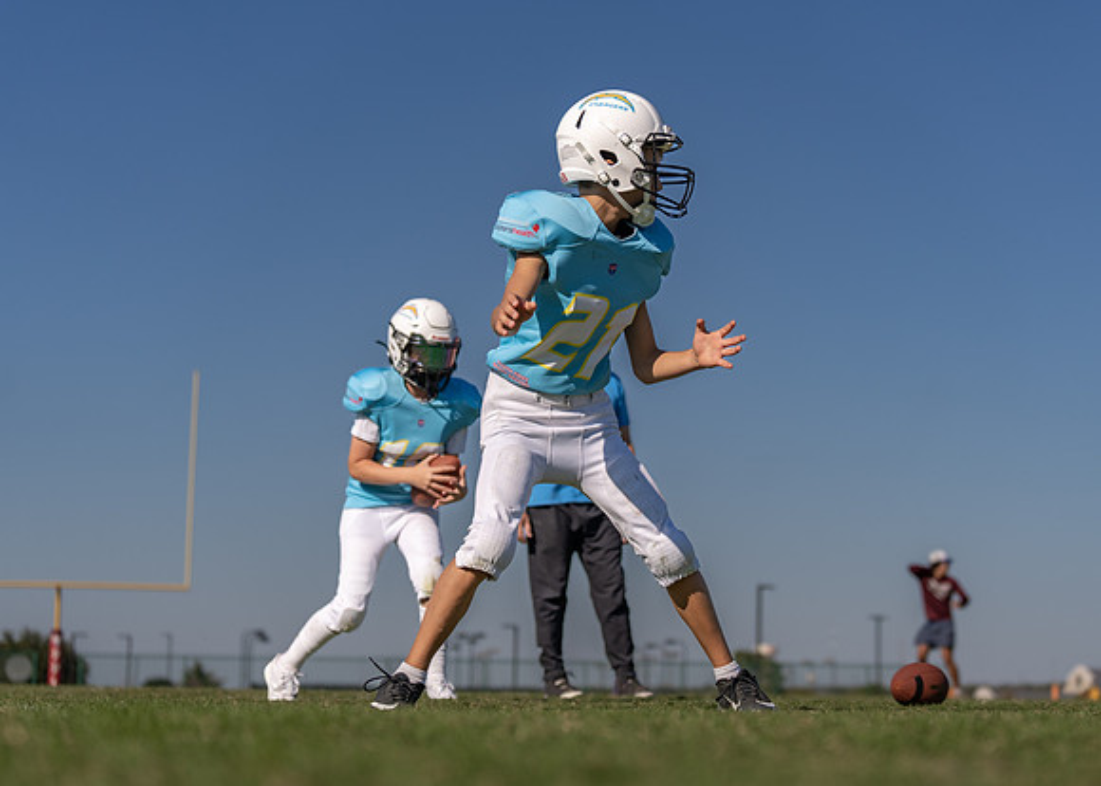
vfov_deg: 17.9
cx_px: 611
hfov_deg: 24.9
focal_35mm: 80
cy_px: 423
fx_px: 2497
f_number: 3.2
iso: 100
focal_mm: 70
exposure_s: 1/4000
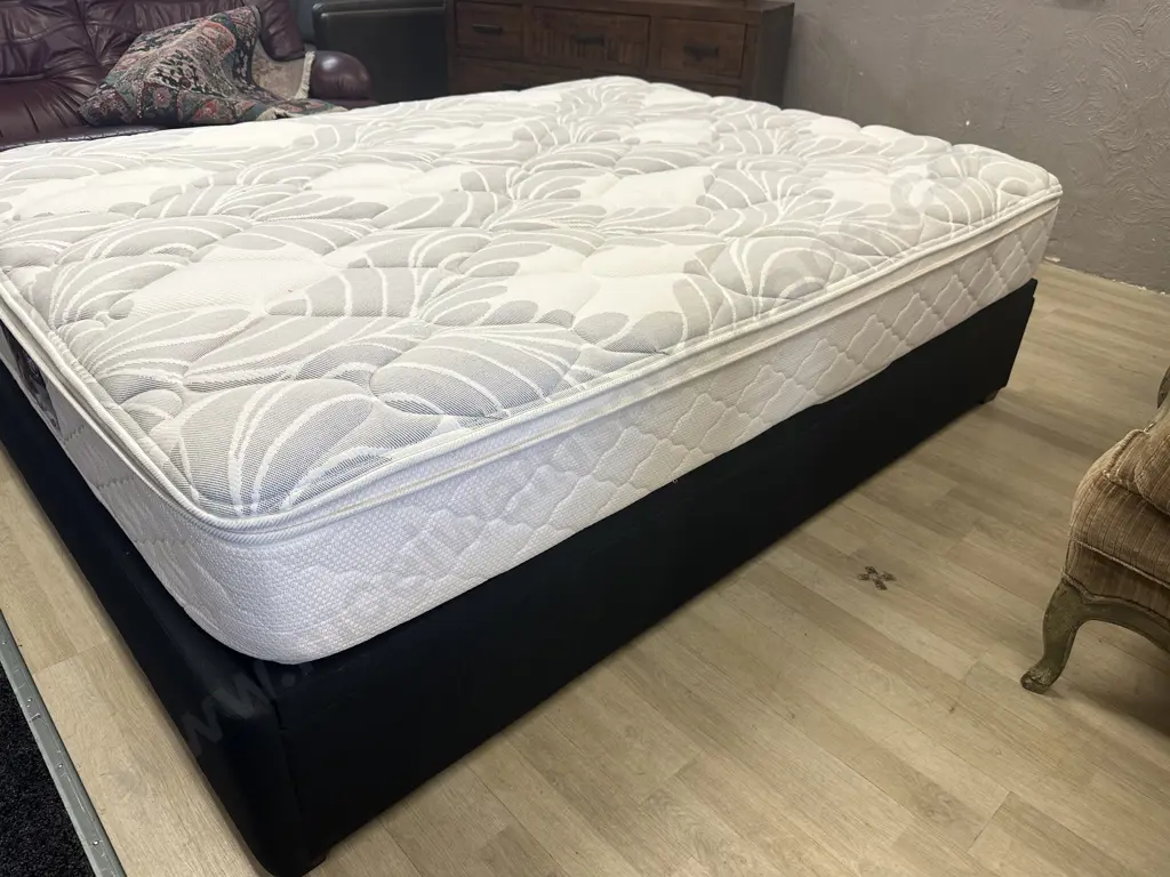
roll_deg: -1.8
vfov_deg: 56.8
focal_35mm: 24
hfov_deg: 71.6
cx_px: 585
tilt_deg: -31.0
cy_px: 438
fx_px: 811
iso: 80
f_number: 1.78
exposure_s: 1/100
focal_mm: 6.86
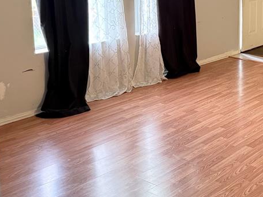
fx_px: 410
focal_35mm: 54
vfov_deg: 26.1
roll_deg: -1.6
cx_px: 291
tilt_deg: -7.9
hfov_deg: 31.5
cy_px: 16
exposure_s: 1/30
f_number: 1.78
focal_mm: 6.76
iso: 1250
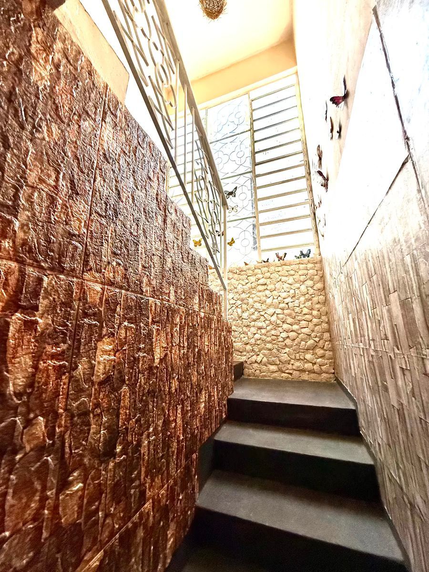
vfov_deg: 102.1
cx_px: 214
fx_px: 231
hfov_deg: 85.7
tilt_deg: +13.8
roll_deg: +0.2
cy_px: 286
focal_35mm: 14
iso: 160
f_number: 2.2
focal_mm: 2.22
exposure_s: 1/99
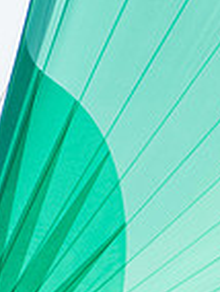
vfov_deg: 0.7
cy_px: 343
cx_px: 117
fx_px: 23107
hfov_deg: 0.5
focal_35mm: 2735
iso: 400
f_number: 5.6
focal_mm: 400
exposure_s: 1/3200
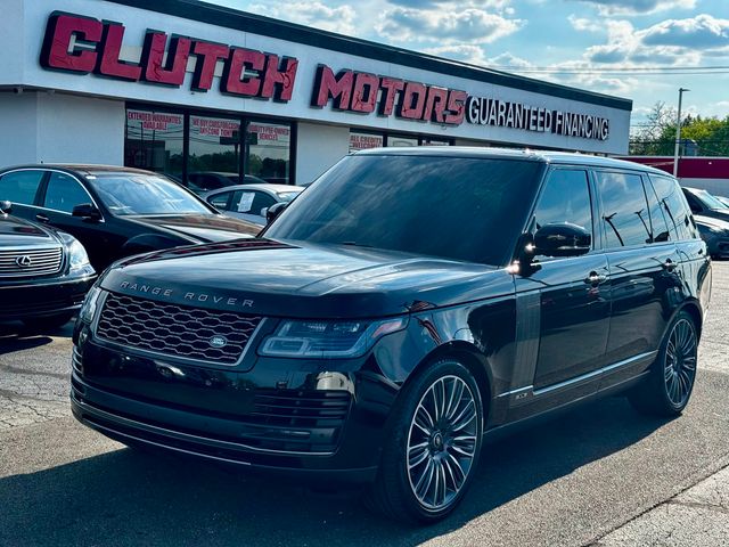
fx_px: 1011
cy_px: 274
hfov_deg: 39.7
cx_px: 364
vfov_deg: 30.3
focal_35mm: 48
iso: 64
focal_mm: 6.76
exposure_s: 1/3257
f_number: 1.78
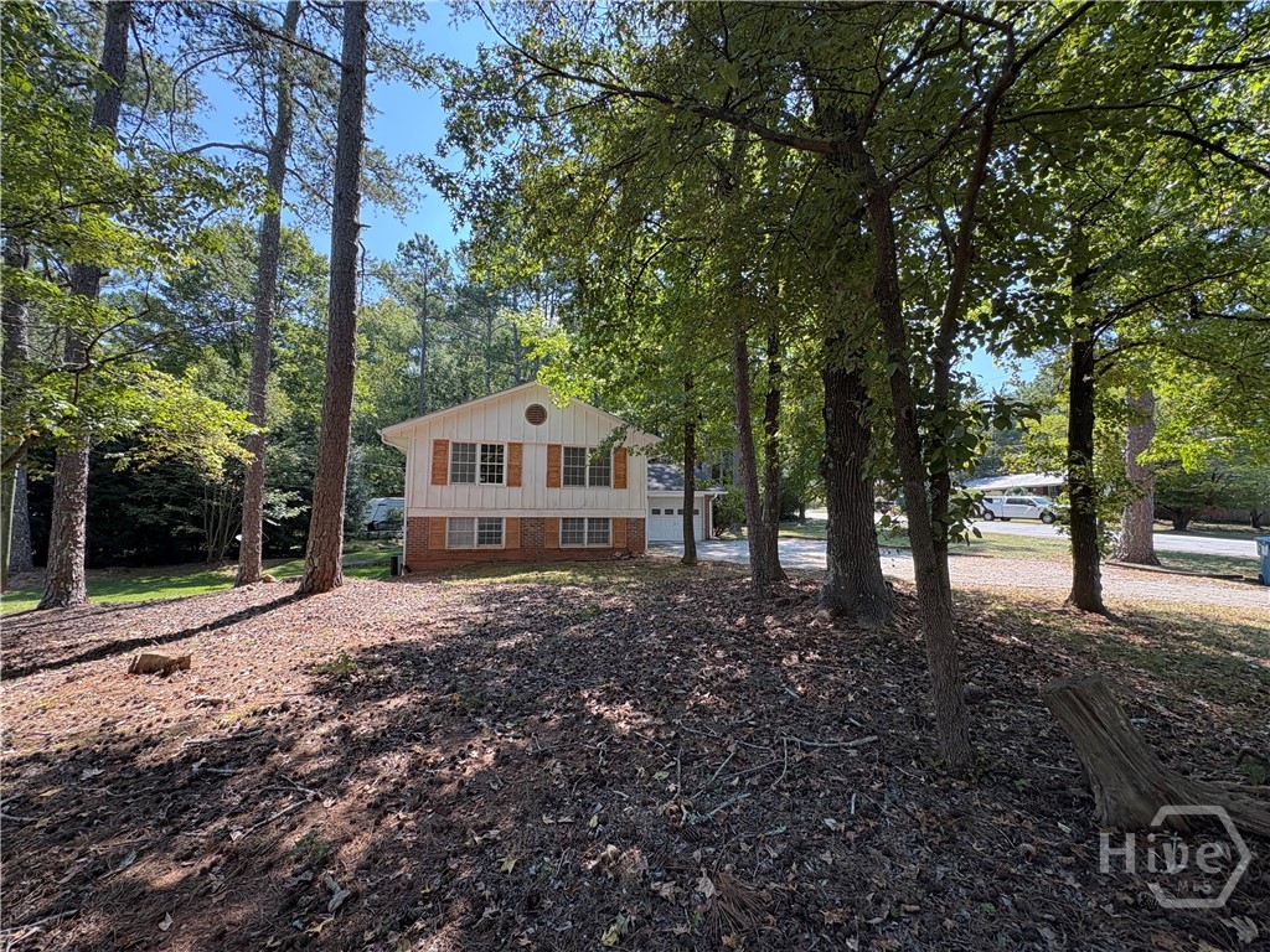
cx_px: 635
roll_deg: +1.1
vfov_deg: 85.7
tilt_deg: +5.6
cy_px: 476
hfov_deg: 102.1
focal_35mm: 14
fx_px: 514
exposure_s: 1/224
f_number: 2.2
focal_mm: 2.22
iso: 50
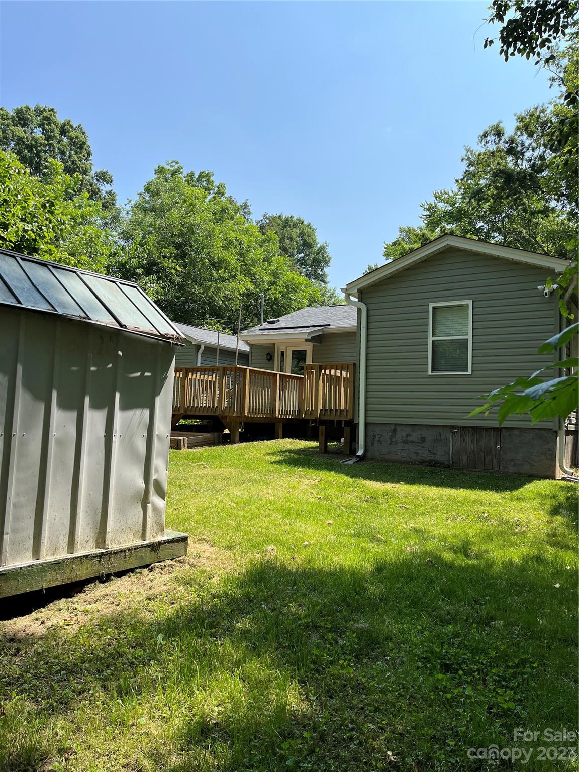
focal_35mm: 26
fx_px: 580
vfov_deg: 67.3
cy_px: 386
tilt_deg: +3.1
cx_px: 290
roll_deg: -1.9
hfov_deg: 53.1
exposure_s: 1/2513
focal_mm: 5.1
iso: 50
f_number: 1.6
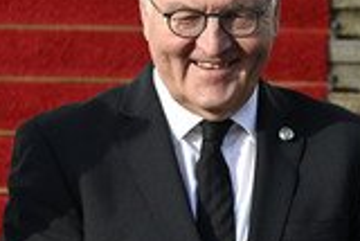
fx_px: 5215
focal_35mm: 521
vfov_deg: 2.6
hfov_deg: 4.0
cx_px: 172
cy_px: 70
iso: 1600
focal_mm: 185
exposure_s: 1/800
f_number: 14
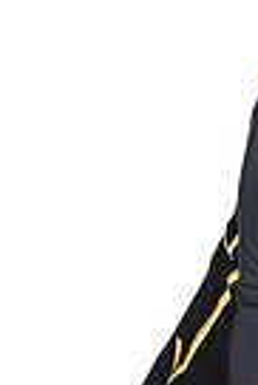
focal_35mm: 456
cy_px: 377
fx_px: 4889
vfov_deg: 4.5
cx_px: 394
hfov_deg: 3.0
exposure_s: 1/160
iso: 200
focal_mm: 92
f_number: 6.3
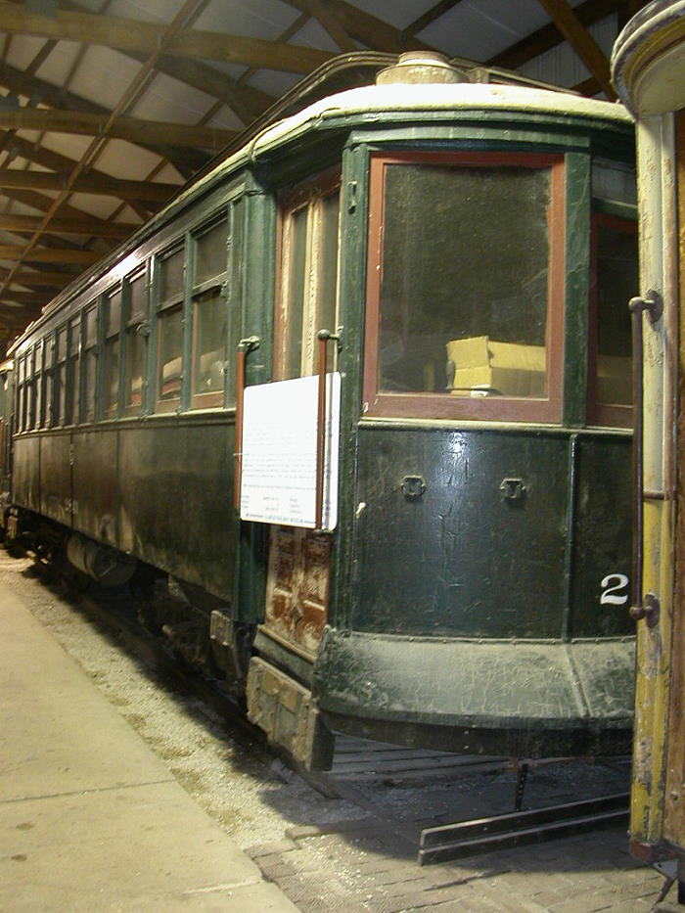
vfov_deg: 50.1
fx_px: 976
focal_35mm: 37
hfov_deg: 38.7
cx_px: 342
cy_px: 456
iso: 200
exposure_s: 1/11.2
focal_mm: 5.6
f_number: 2.7
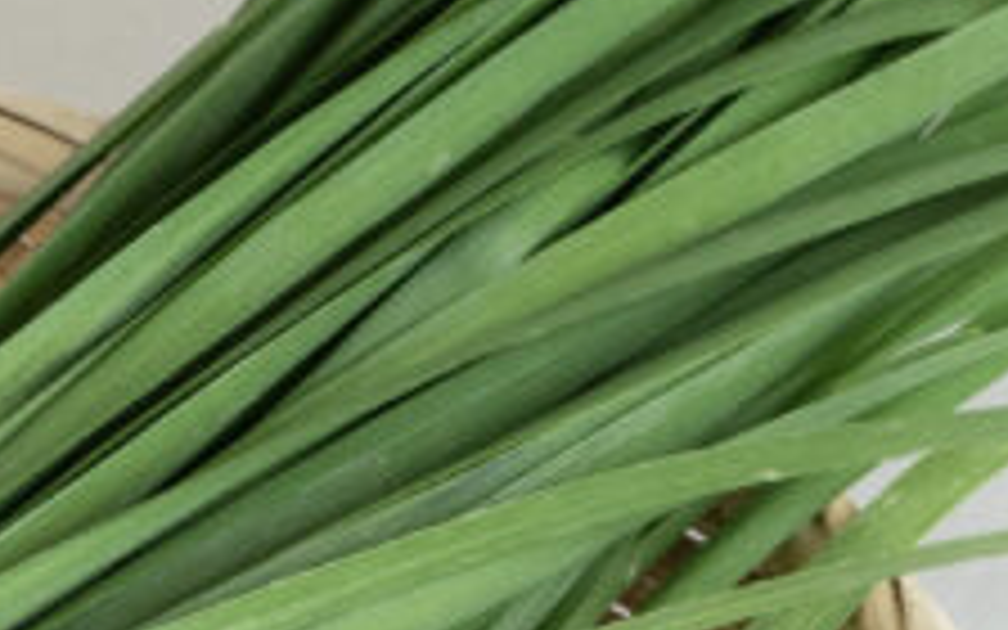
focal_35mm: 495
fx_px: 13598
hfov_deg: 4.2
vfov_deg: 2.6
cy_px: 936
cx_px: -36
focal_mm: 55
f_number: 7.1
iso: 250
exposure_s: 1/100
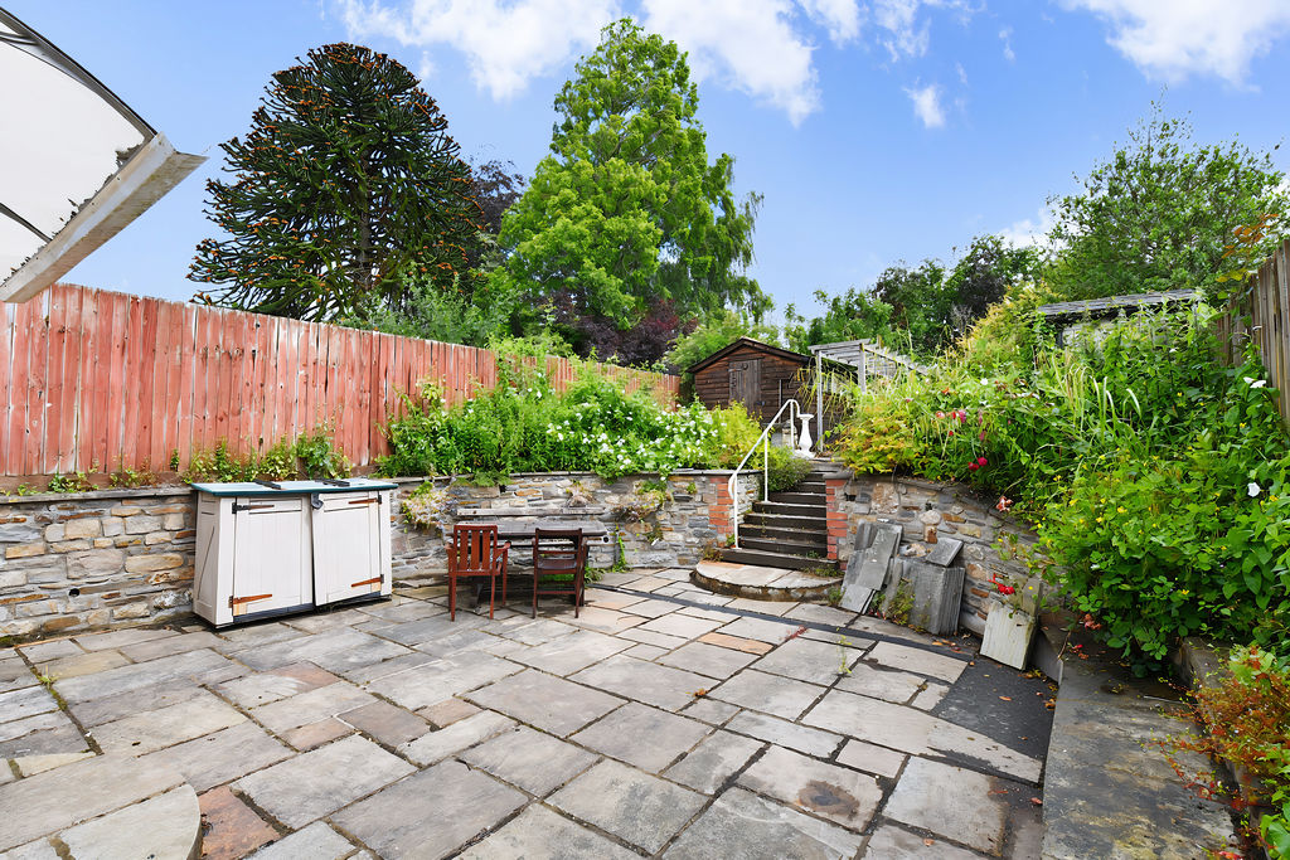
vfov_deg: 73.8
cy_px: 430
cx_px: 645
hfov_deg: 96.7
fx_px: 573
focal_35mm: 16
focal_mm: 16
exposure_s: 1/500
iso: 250
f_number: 11
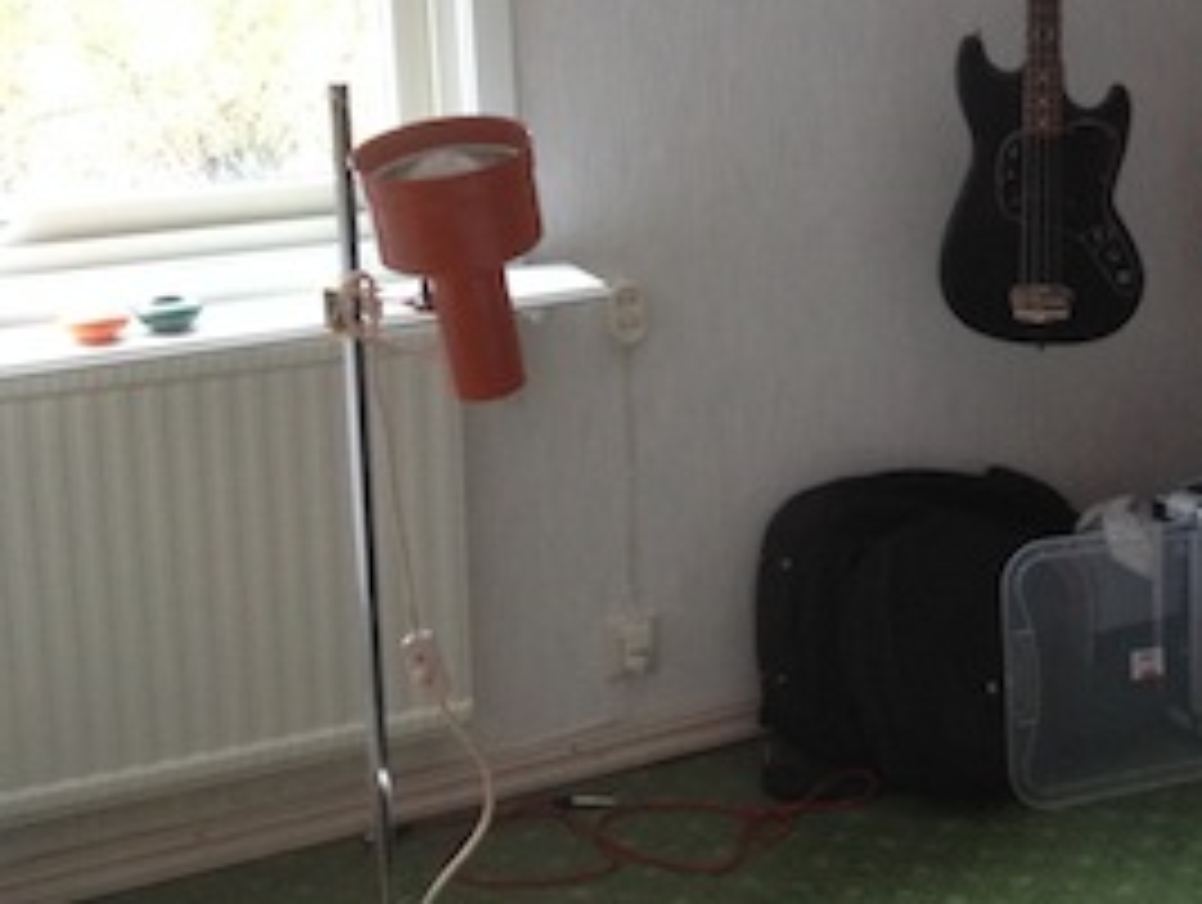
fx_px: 2503
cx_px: 1166
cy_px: 254
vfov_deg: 20.4
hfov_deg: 25.8
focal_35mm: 72
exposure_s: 1/20
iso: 160
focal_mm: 4.28
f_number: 2.4
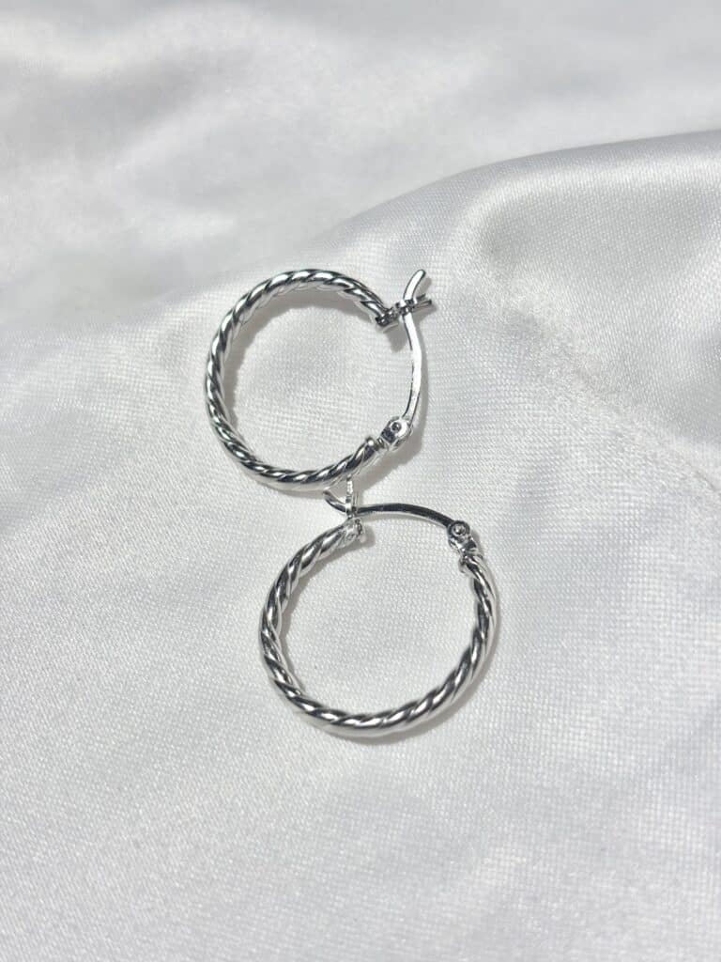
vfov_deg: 36.8
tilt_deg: -49.7
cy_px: 481
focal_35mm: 52
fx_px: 1444
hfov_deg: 28.0
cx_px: 360
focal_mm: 5.96
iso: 32
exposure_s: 1/399
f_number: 1.6
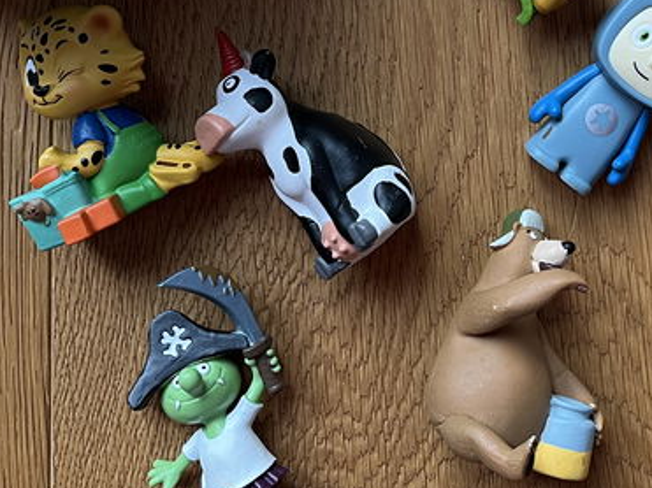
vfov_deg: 22.4
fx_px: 1205
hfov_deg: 30.2
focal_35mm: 64
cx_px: 395
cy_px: 58
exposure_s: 1/77
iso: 125
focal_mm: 5.1
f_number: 1.6
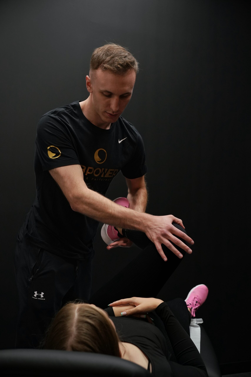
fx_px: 469
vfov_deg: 43.7
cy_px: 188
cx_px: 126
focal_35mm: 45
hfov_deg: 30.0
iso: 640
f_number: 3.5
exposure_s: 1/100
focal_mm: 29.9
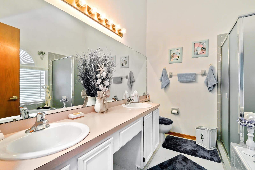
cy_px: 85
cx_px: 128
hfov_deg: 100.5
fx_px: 106
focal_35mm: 15
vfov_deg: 77.2
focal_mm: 10
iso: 250
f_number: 8
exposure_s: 1/2
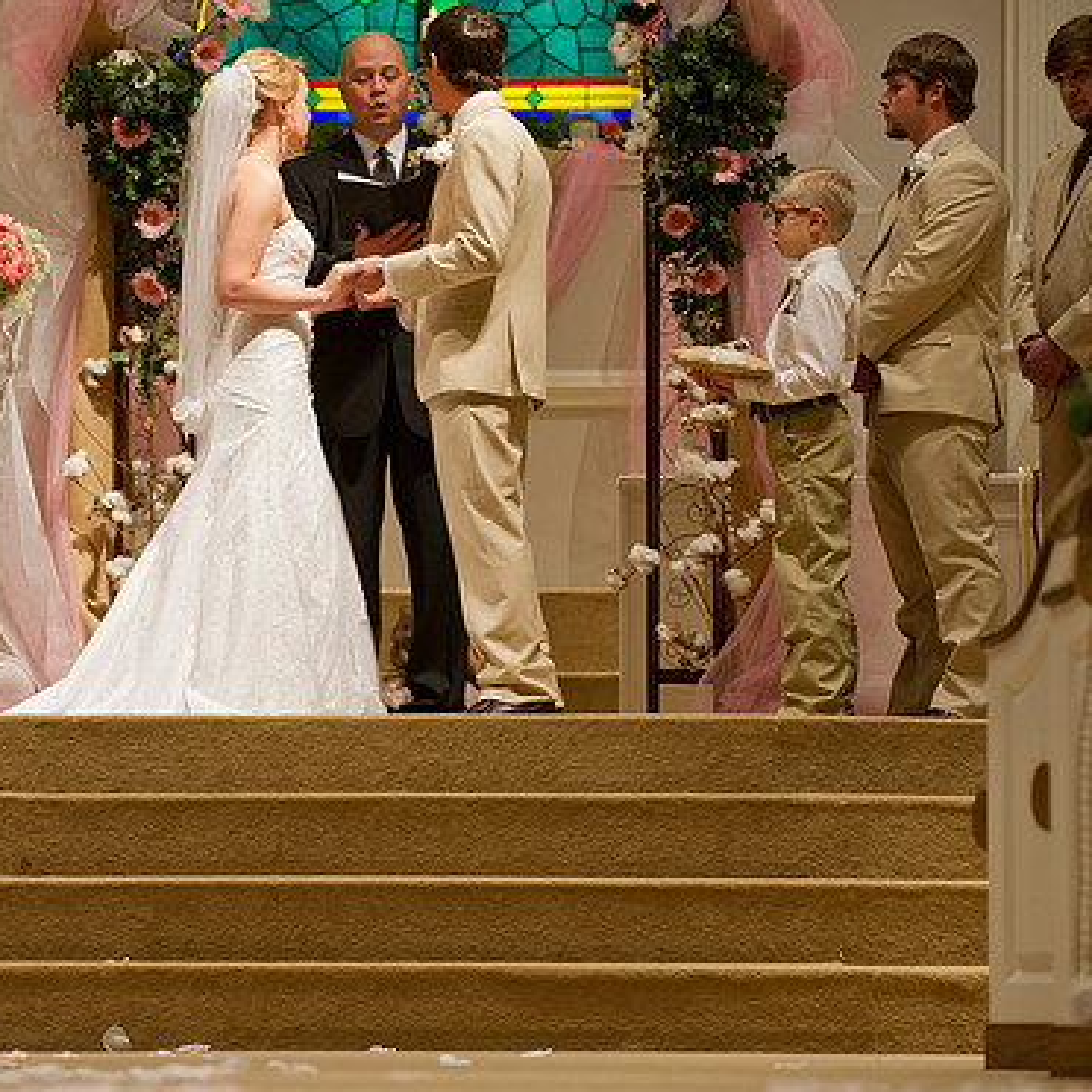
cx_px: 349
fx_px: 6389
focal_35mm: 179
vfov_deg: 9.8
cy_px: 543
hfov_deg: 9.8
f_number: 3.5
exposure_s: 1/125
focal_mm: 135
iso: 1600
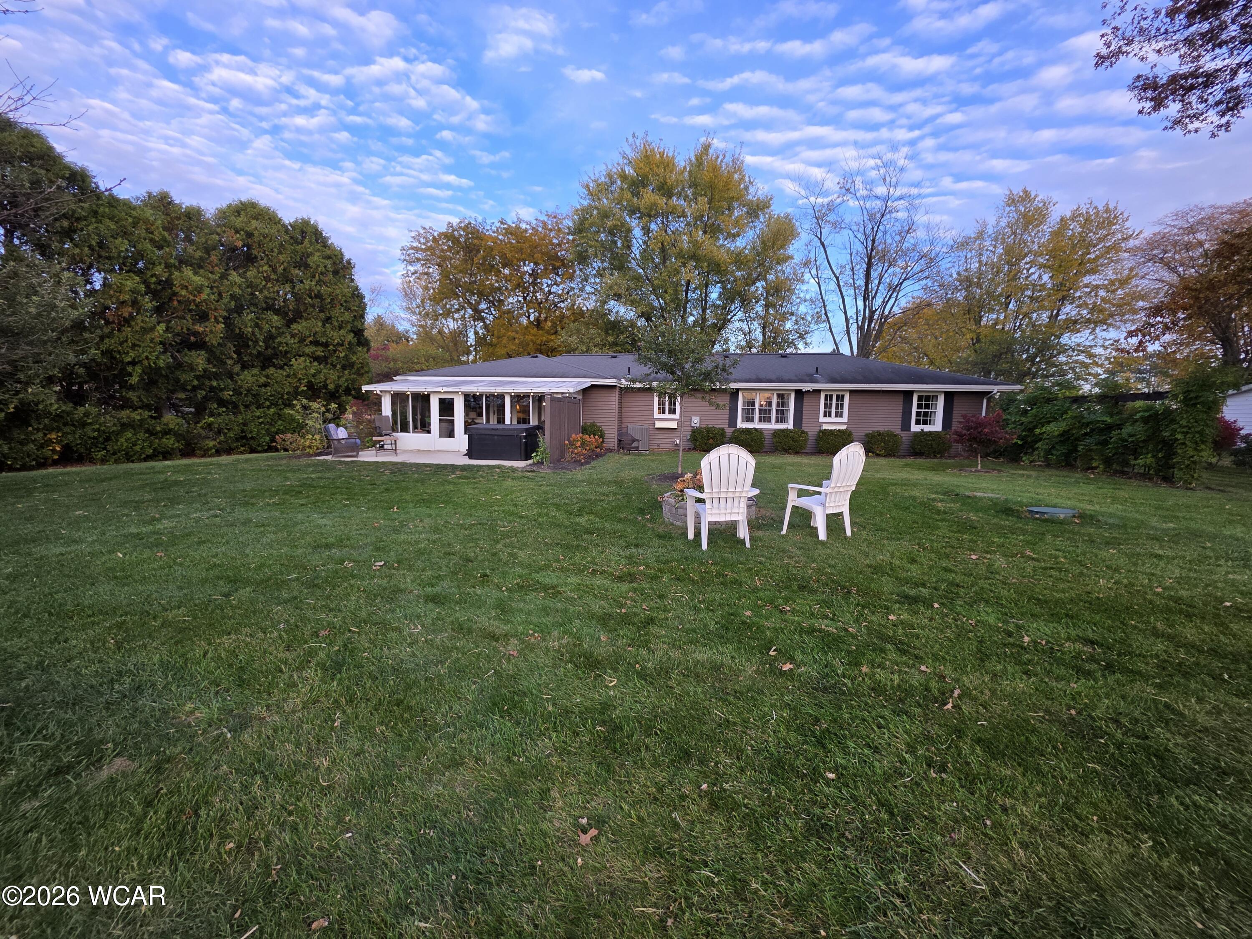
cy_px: 470
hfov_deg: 106.2
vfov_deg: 89.9
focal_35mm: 13
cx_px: 626
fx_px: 470
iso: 40
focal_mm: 2.2
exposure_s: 1/259
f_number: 1.9
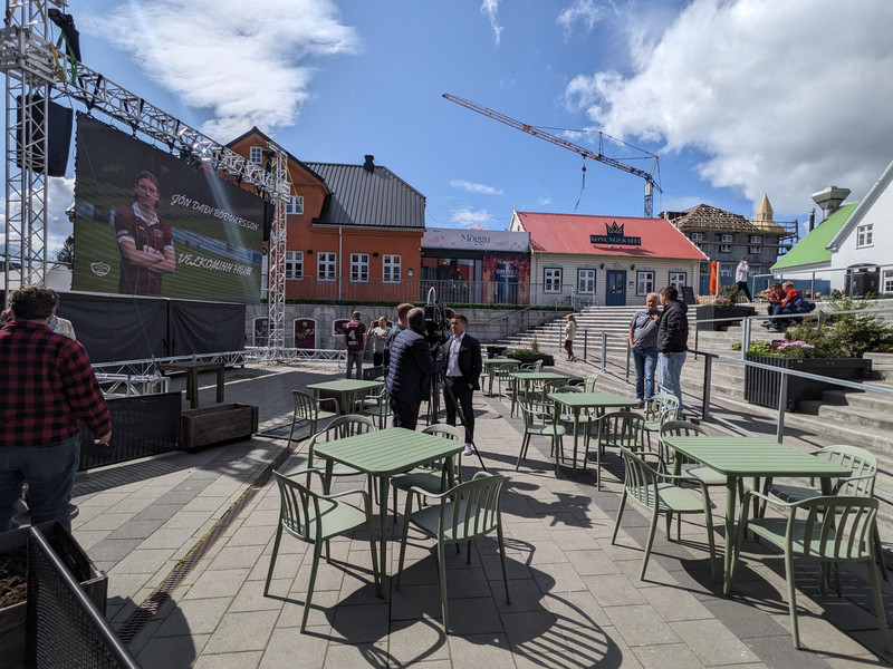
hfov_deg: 94.5
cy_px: 334
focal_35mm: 16
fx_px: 413
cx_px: 446
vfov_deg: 78.1
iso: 39
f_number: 2.2
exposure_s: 1/3135
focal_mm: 2.22
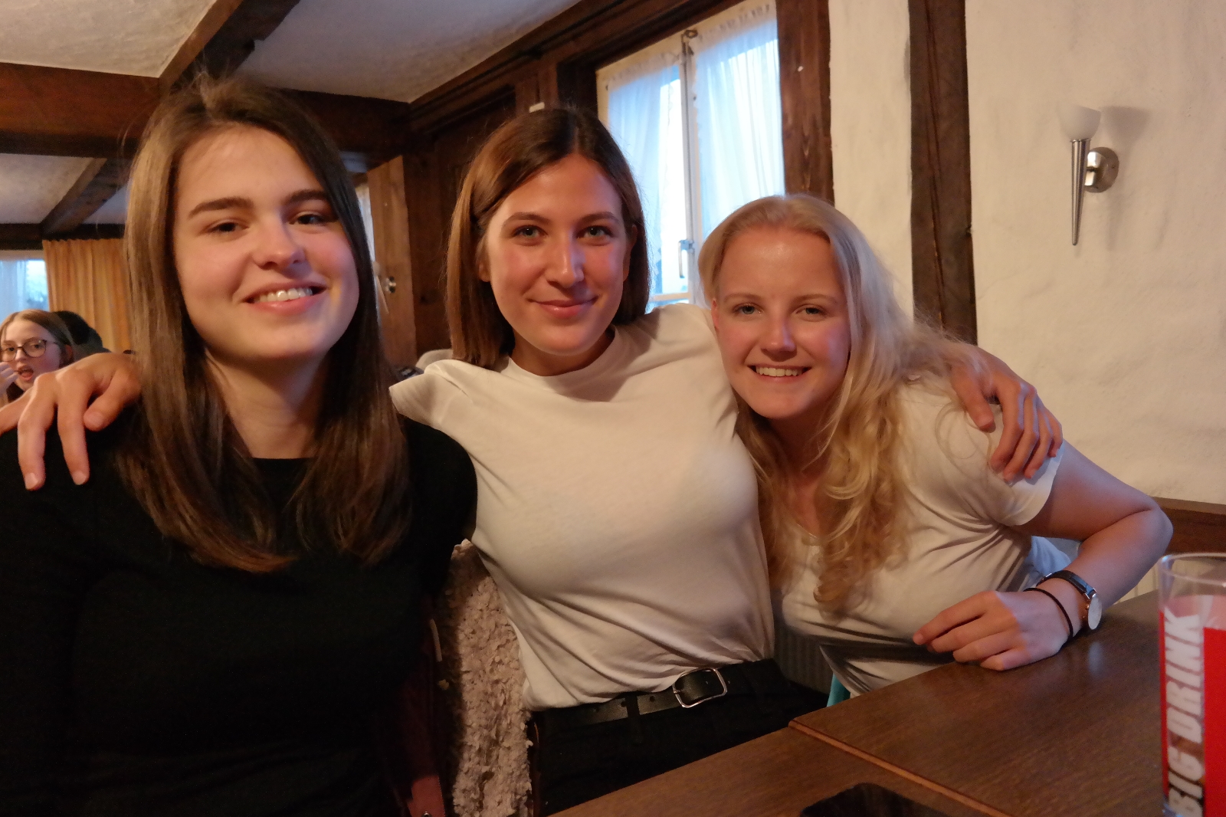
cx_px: 613
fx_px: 919
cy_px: 408
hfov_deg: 67.4
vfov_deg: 47.9
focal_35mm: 27
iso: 3200
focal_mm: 18
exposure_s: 1/30
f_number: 3.5
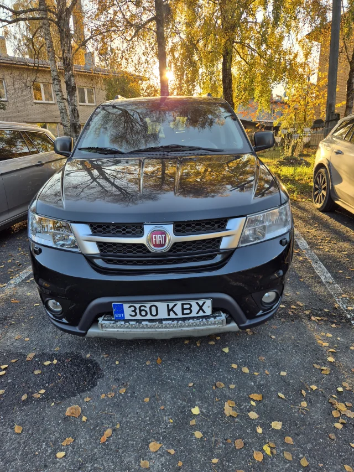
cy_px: 236
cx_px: 177
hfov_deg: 58.9
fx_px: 314
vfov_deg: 73.9
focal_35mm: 23
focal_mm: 5.4
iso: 25
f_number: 1.8
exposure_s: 1/337
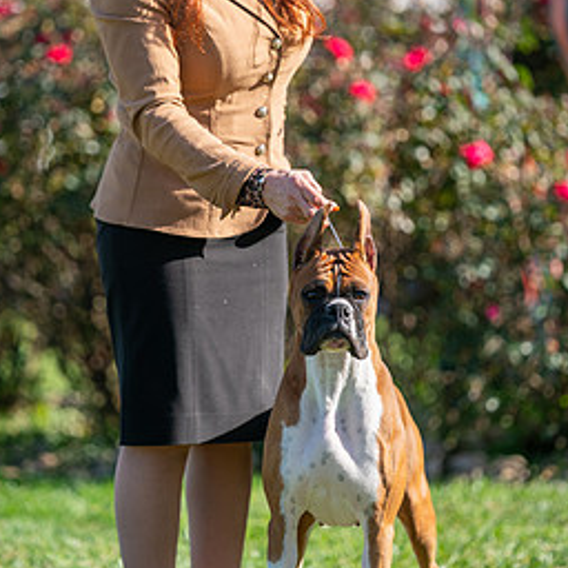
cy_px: 237
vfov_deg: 6.5
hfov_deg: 6.5
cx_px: 300
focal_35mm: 270
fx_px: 5012
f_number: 3.2
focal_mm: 181
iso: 100
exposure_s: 1/800
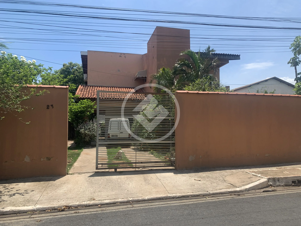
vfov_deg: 53.1
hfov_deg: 67.3
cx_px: 150
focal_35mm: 26
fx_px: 226
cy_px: 113
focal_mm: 4.25
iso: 25
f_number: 1.8
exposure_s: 1/2208
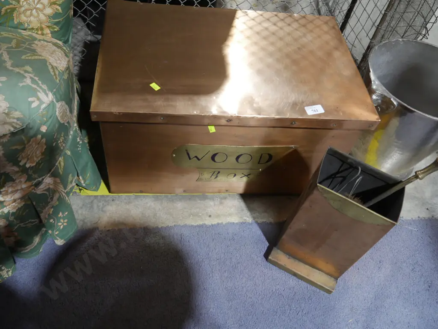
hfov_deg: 60.0
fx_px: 380
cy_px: 164
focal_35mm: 30
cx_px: 219
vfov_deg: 46.8
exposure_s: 1/60
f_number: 3.6
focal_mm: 15
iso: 800
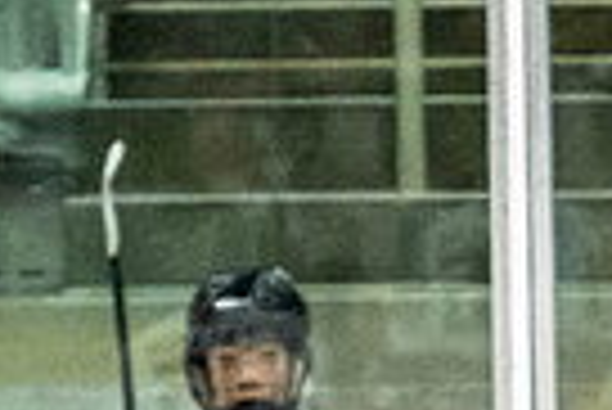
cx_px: 1313
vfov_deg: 1.3
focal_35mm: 1059
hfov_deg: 1.9
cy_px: 1042
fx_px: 18022
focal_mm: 135
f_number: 2.8
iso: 2800
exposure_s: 1/640
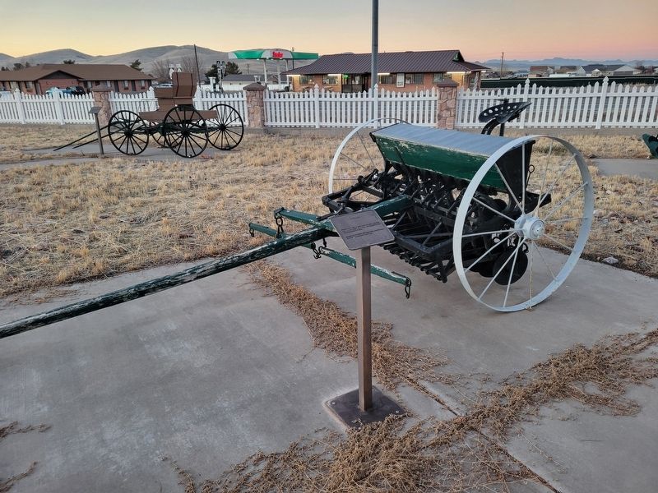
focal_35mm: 26
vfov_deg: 53.1
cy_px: 246
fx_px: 494
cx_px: 329
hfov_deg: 67.3
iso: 125
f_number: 1.8
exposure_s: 1/120
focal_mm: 5.4
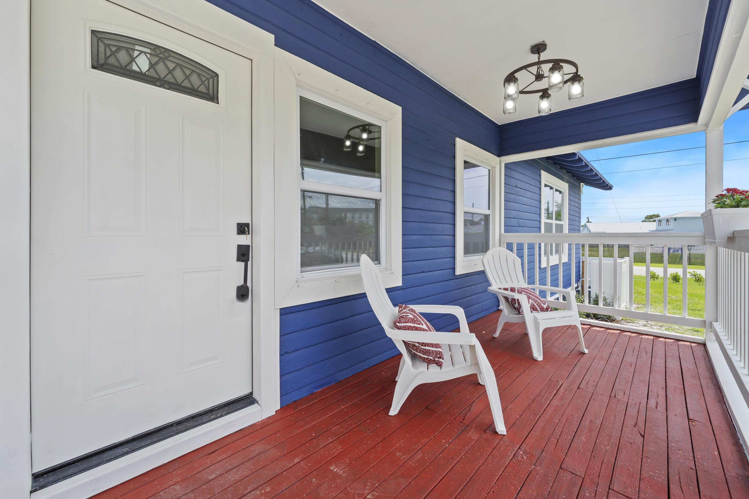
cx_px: 374
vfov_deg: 81.2
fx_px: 291
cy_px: 250
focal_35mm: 14
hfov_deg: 104.3
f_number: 9
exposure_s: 1/125
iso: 250
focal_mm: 14
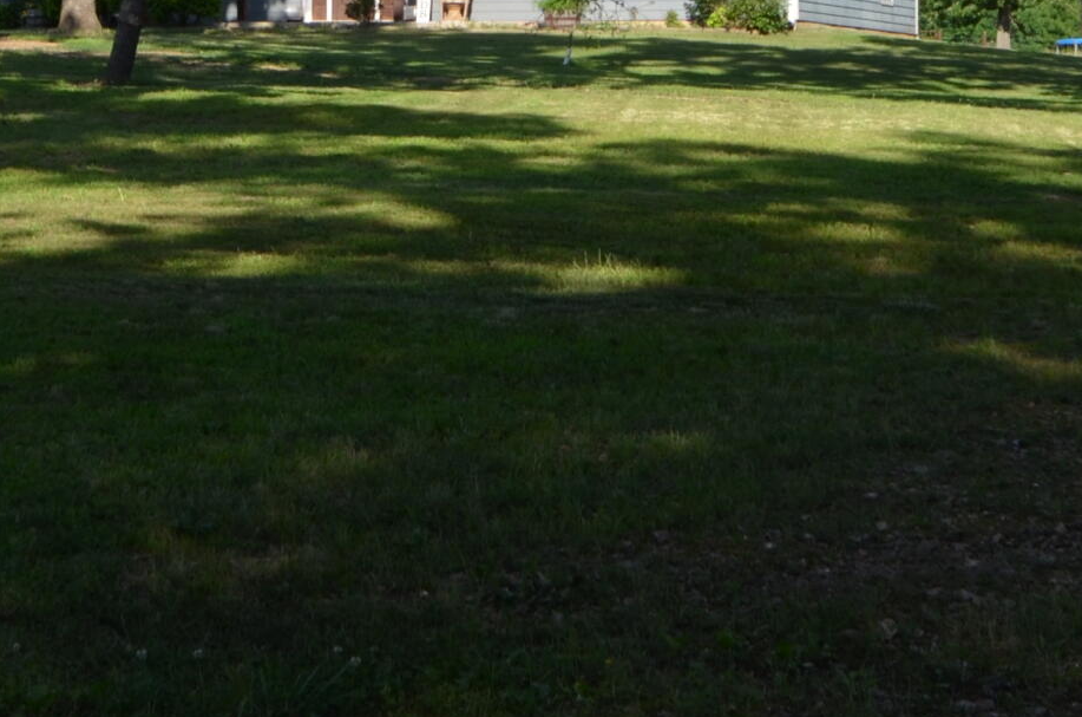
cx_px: 426
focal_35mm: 108
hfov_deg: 18.9
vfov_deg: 12.2
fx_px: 3239
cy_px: -268
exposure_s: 1/250
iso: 160
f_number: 8
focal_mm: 22
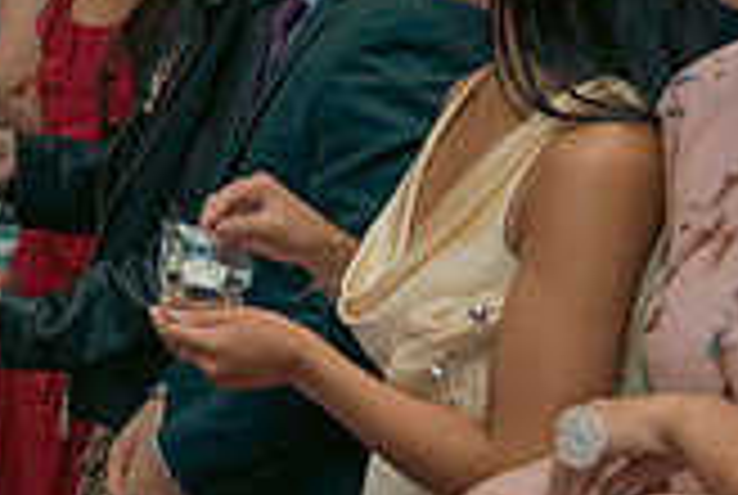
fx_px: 2464
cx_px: -423
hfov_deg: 15.5
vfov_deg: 11.5
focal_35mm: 120
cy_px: 304
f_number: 3.5
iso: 2500
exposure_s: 1/160
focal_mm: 34
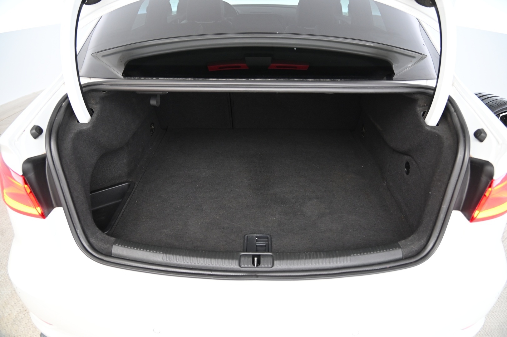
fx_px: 338
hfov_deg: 73.8
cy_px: 168
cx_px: 254
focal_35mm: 24
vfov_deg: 53.1
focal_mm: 24
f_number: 4
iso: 2000
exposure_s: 1/25
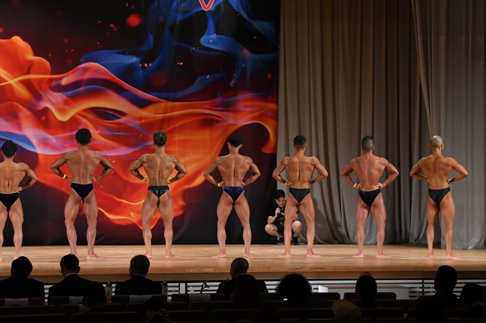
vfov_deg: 13.0
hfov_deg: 19.5
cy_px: 162
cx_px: 243
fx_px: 1417
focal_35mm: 105
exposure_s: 1/400
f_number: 5.6
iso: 3200
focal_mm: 70
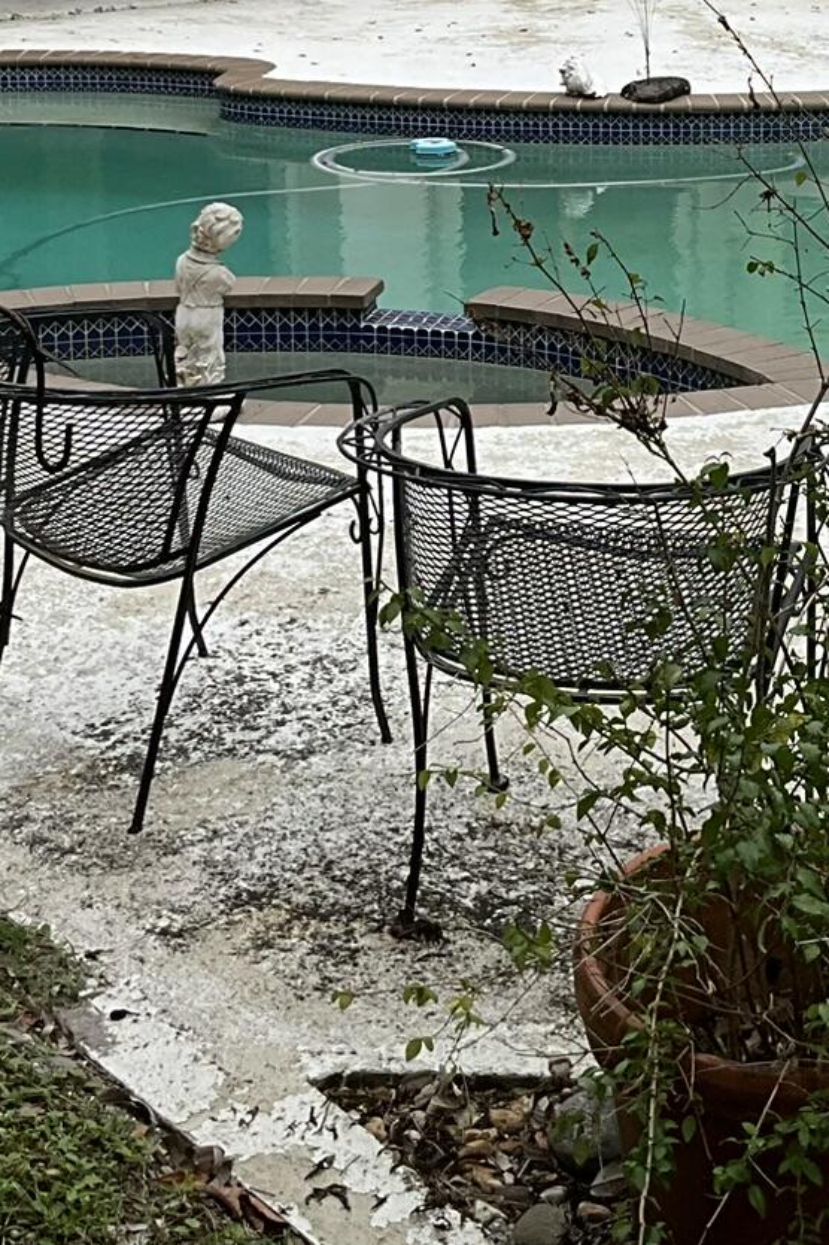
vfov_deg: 26.5
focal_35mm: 74
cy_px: 142
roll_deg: +0.4
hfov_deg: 18.3
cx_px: 619
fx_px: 2558
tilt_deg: -9.2
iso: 25
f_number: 1.8
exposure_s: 1/1786
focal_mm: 3
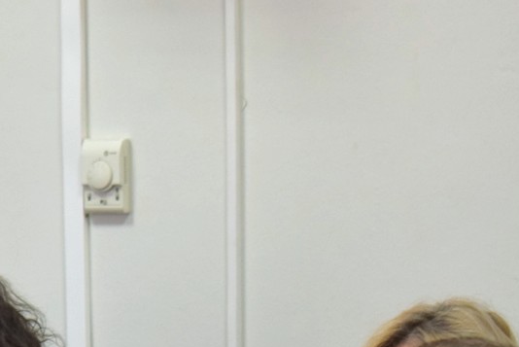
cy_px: 416
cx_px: -257
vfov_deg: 6.5
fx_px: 3015
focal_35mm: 209
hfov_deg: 9.6
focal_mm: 46
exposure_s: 1/60
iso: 900
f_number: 5.3
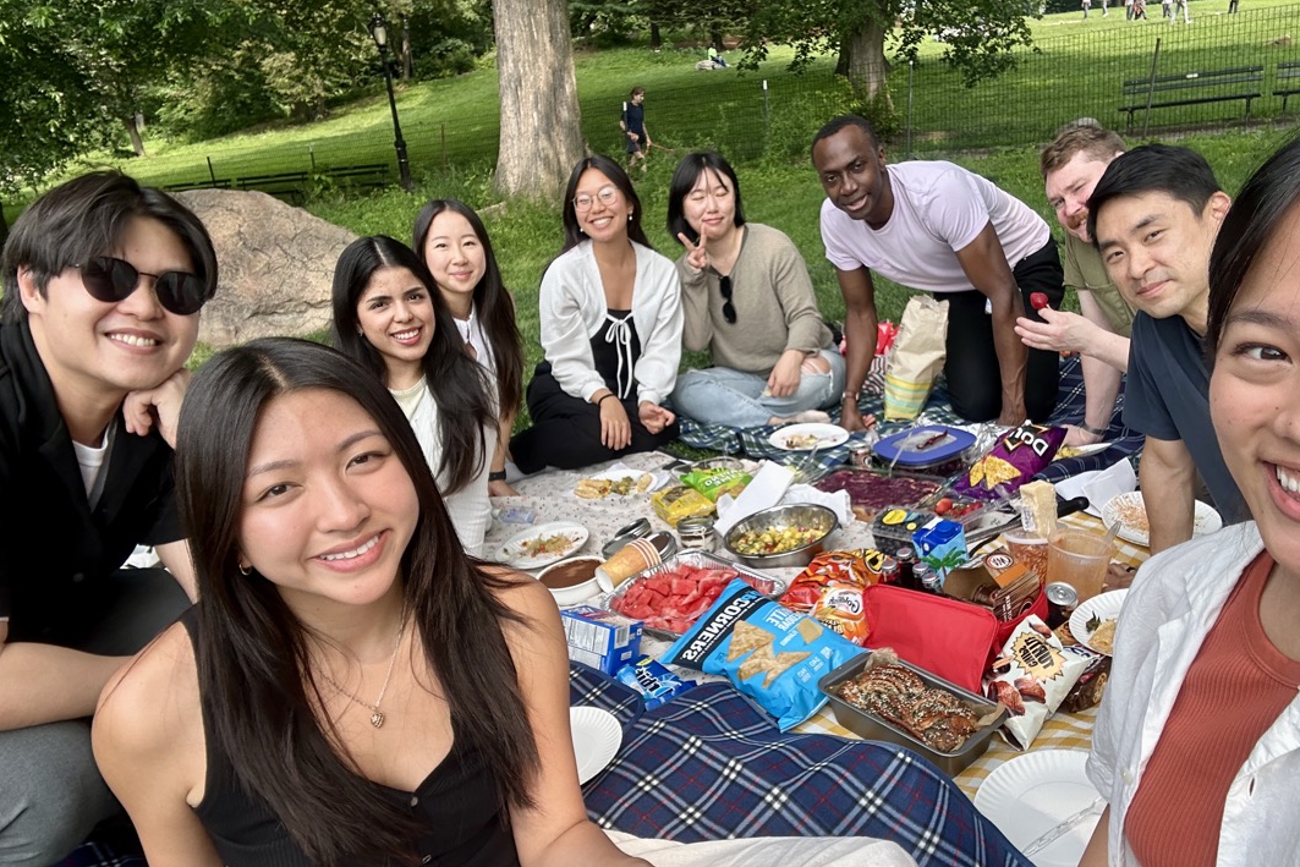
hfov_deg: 67.2
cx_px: 715
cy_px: 478
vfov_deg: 47.9
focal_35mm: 27
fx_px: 975
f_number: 1.9
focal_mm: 2.69
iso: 25
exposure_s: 1/458
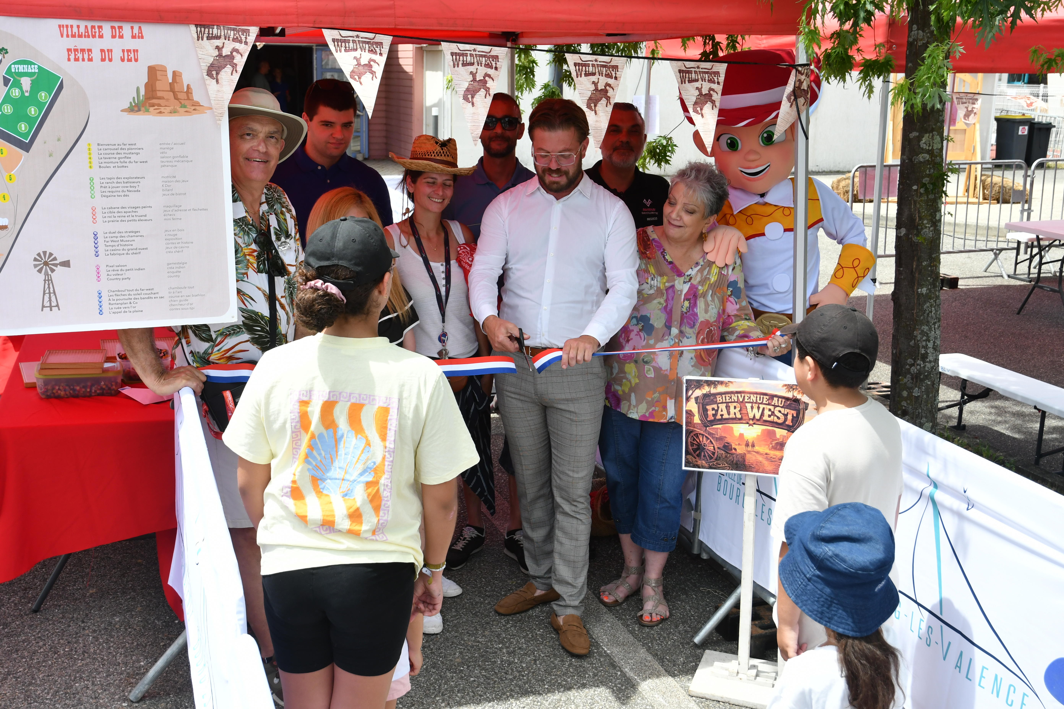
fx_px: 1153
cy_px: 354
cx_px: 532
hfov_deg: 49.6
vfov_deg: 34.2
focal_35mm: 39
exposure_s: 1/1000
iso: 500
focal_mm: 26
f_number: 5.6
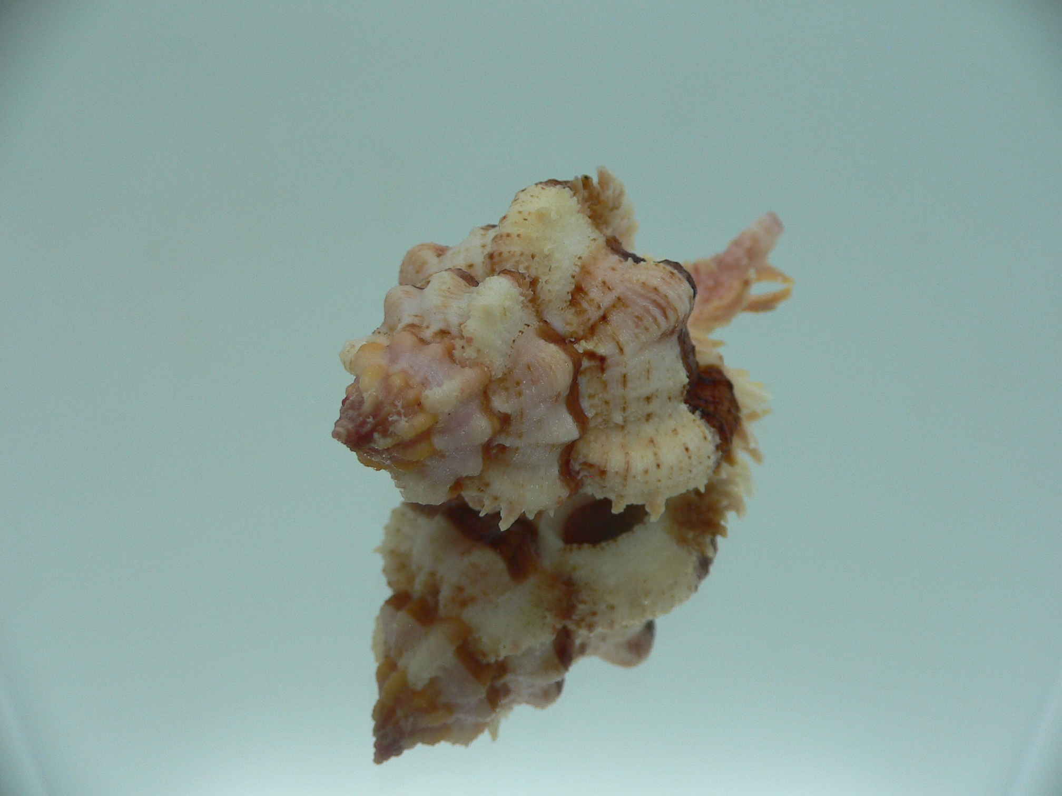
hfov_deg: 52.6
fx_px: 1074
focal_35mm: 35
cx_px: 531
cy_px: 398
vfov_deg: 40.7
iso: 80
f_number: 2.8
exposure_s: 1/60
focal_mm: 4.6
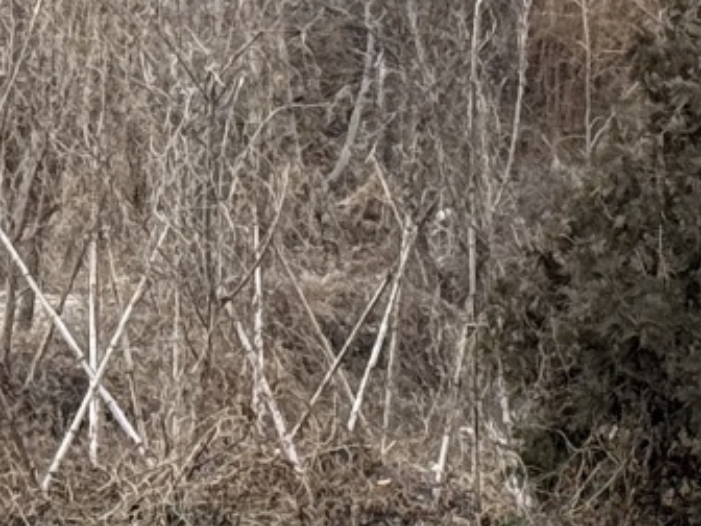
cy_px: -820
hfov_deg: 6.9
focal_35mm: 288
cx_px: 655
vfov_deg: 5.0
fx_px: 5832
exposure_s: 1/1167
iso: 80
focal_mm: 6.76
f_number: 1.78
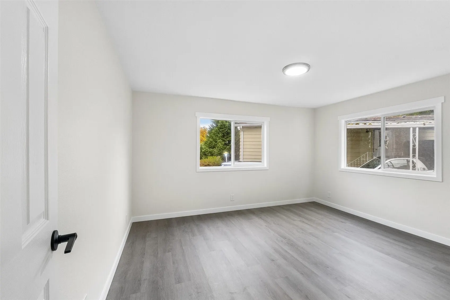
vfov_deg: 77.3
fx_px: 187
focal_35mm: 15
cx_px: 225
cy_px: 150
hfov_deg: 100.4
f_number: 8
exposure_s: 1/30
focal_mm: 10
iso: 640
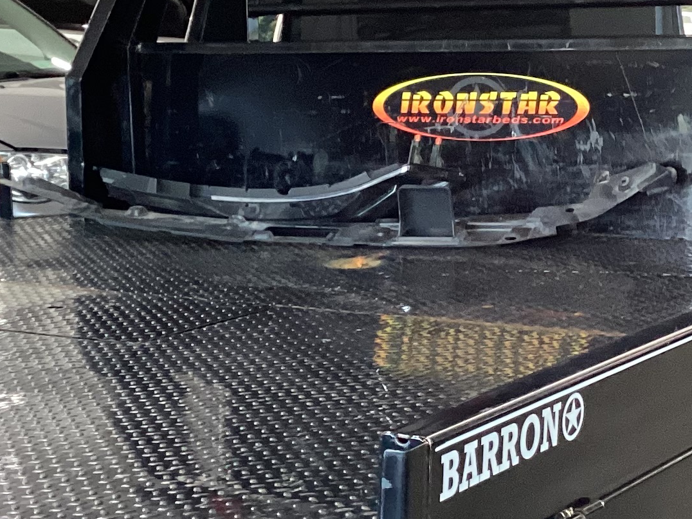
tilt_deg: -11.3
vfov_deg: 15.7
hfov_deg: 20.8
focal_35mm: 94
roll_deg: +0.4
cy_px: 369
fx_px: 1879
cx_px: 265
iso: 250
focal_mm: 3.3
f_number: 2.4
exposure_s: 1/60
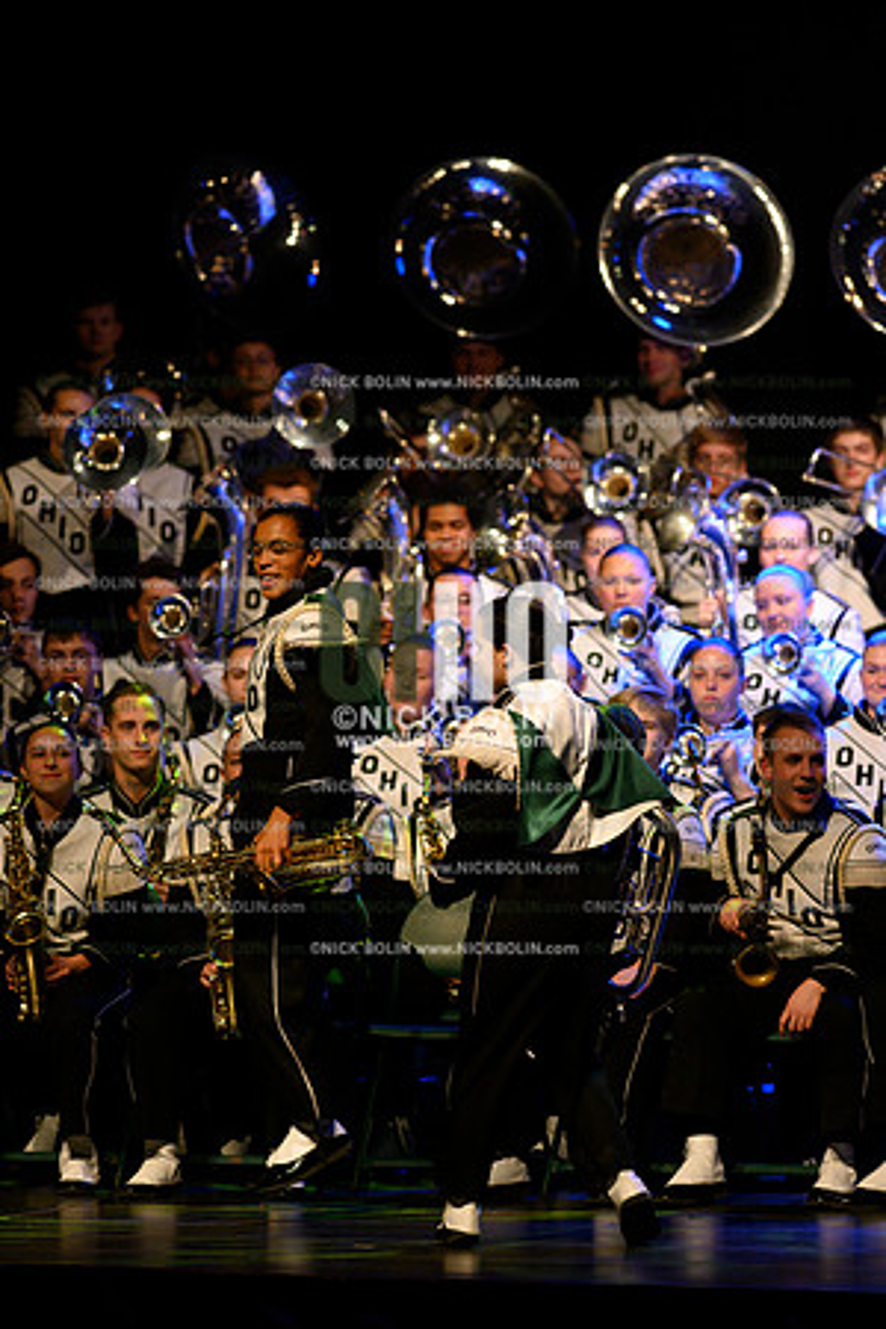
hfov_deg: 4.6
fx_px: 11074
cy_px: 664
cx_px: 443
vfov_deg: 6.9
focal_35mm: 300
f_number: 4
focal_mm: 300
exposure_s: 1/500
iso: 6400
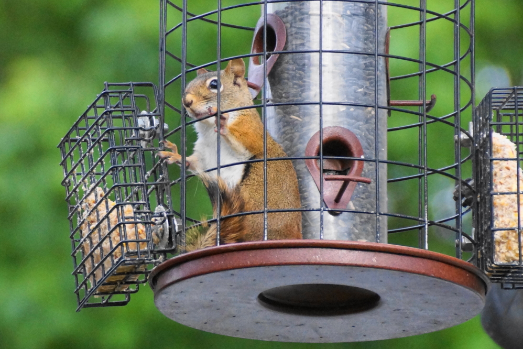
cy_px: 174
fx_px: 5449
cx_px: 262
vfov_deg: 3.7
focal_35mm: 375
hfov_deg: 5.5
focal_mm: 250
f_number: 6.3
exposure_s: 1/320
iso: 1600
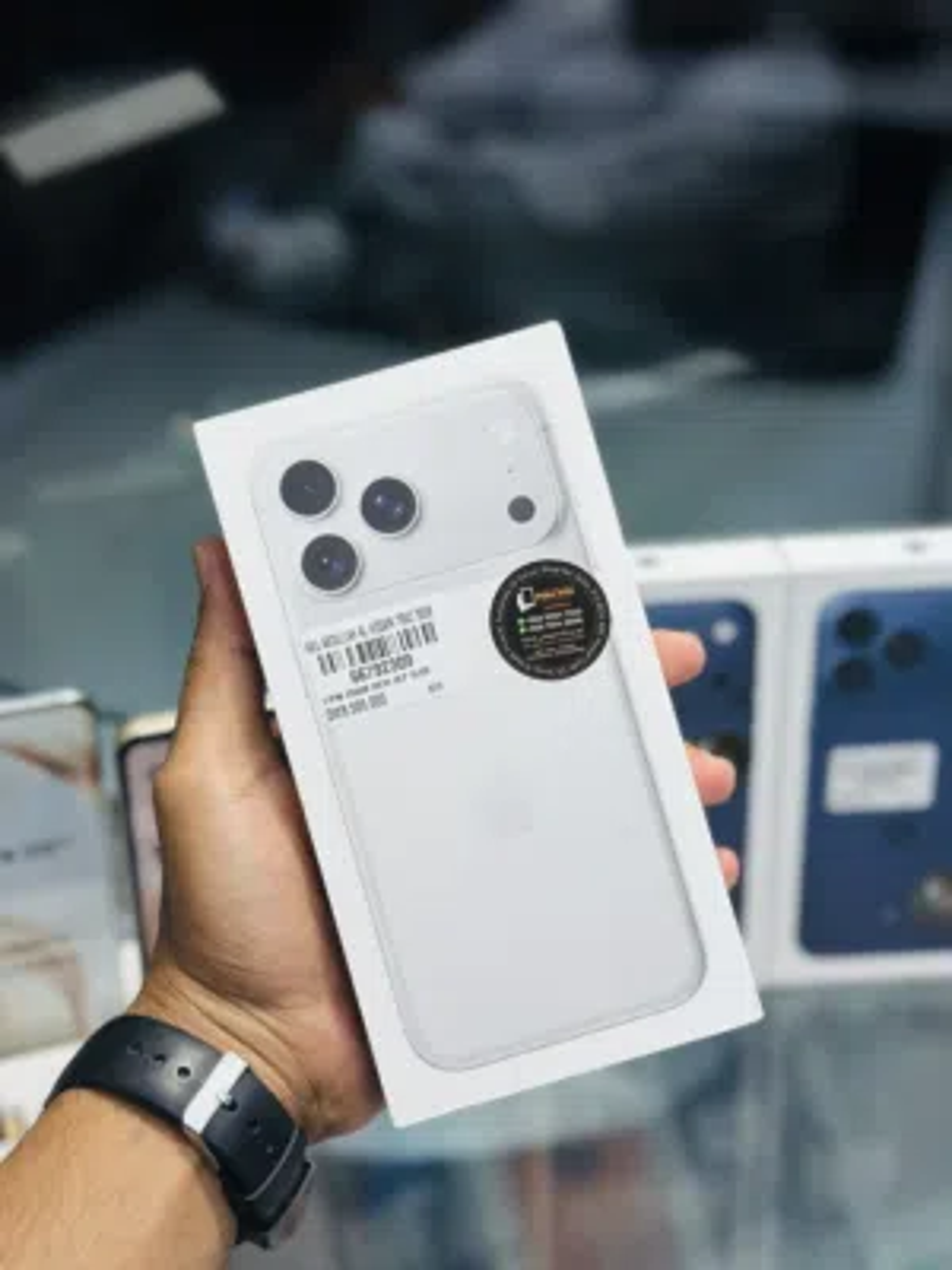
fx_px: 1760
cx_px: 476
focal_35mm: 48
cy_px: 635
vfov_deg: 39.7
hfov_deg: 30.3
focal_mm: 6.86
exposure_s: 1/1751
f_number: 1.78
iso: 80
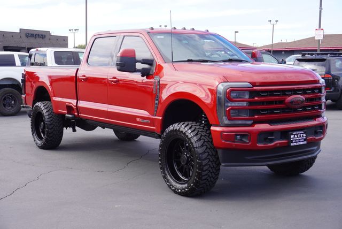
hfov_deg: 36.8
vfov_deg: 25.1
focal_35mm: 54
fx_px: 513
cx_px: 171
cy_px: 114
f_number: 6.3
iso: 100
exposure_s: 1/100
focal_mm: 36
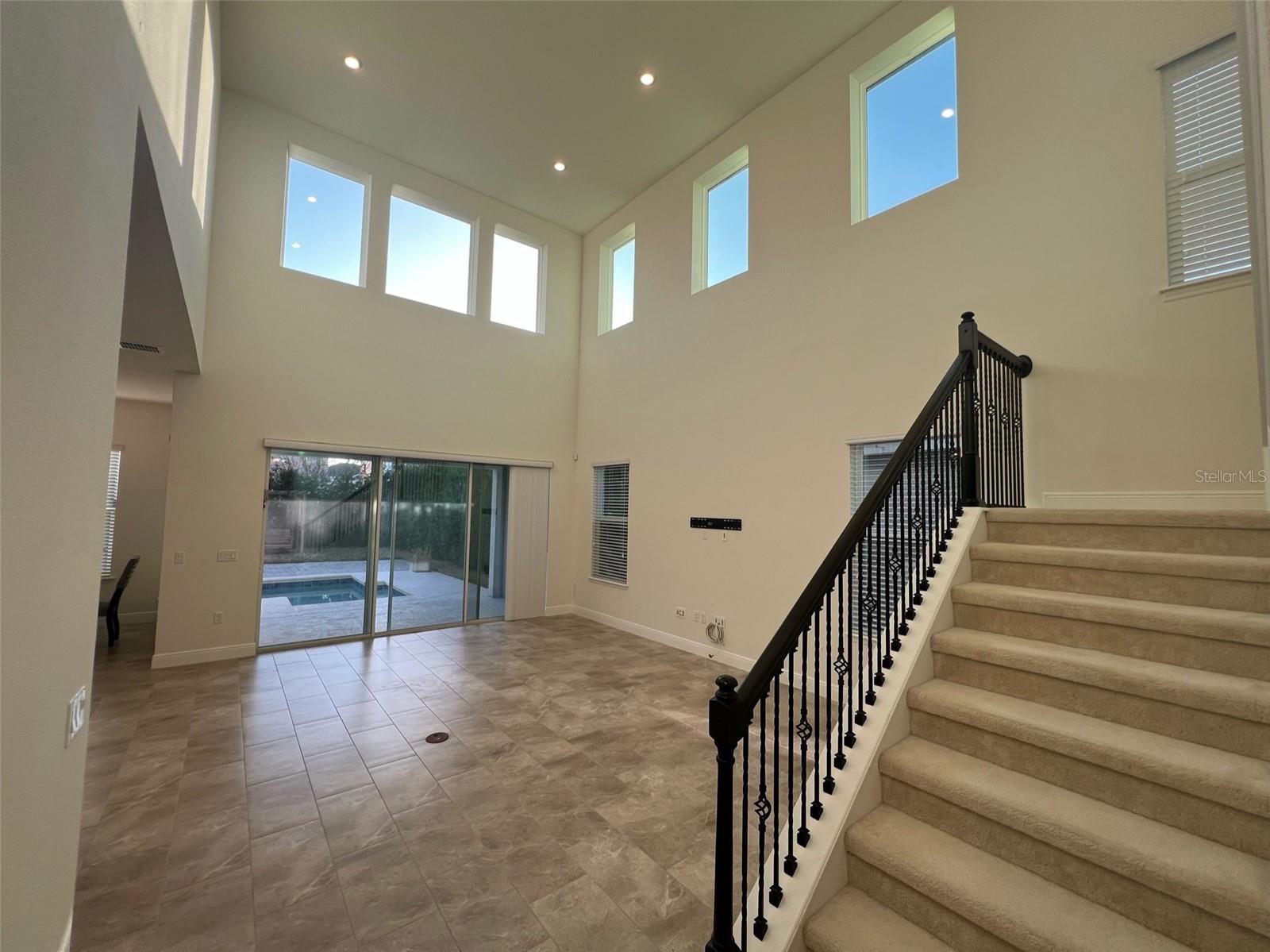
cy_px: 476
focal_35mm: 13
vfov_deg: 89.9
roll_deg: -0.4
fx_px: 477
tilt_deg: +2.4
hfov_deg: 106.2
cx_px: 635
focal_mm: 1.57
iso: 32
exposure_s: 1/128
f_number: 1.8
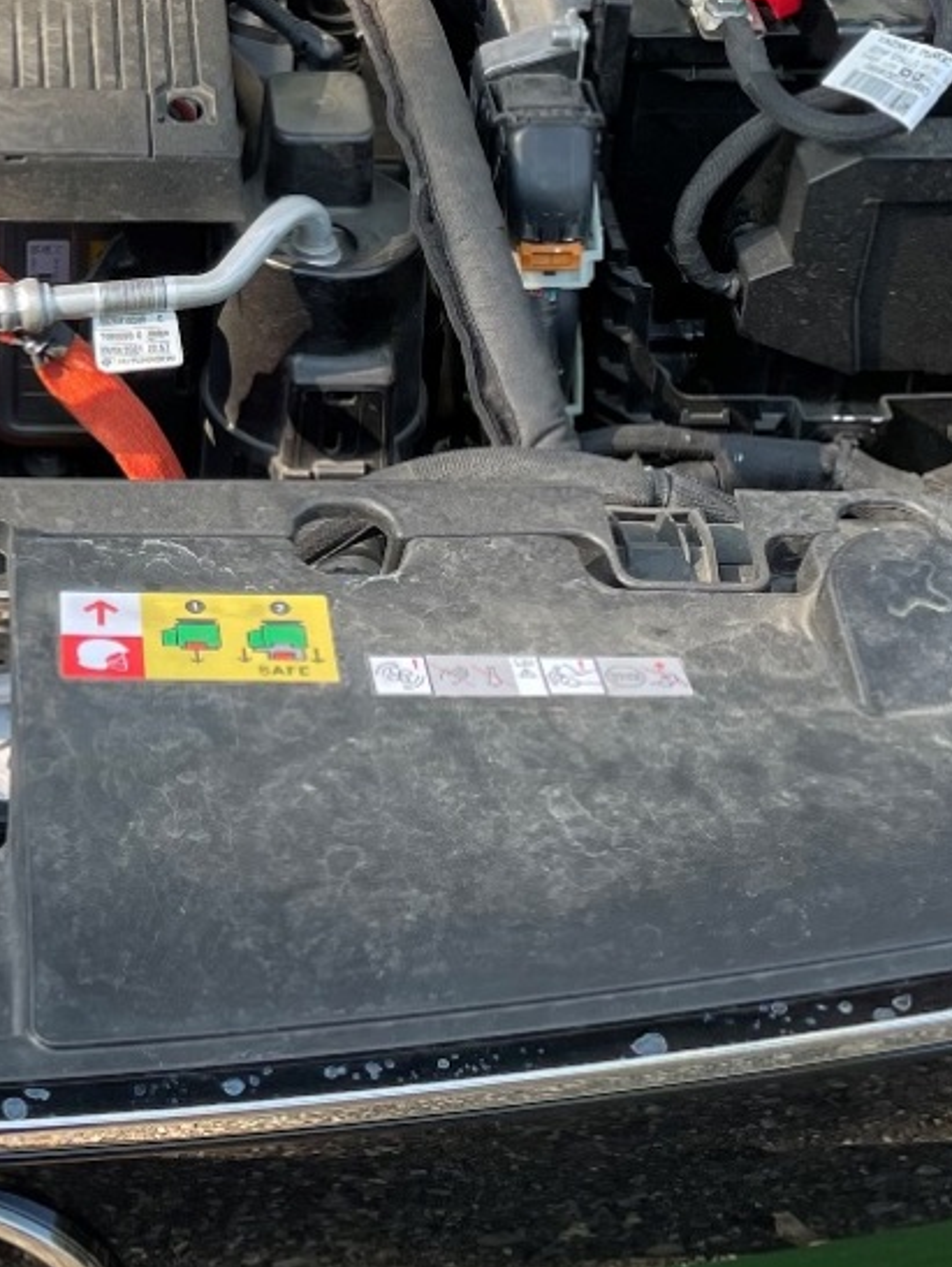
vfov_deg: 24.9
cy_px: 134
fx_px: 2784
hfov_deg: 18.6
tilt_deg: -28.9
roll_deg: -1.8
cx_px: -111
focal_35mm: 76
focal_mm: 4.2
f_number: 1.6
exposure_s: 1/121
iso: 32
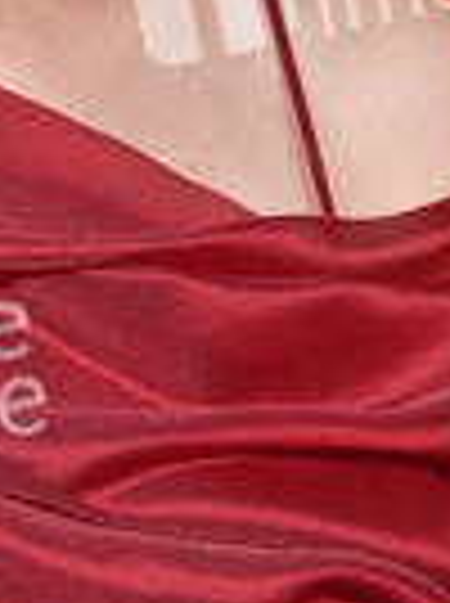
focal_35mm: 518
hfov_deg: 2.9
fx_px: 9007
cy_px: -266
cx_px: -52
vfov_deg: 3.8
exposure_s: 1/1000
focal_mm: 180
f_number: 6.3
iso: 1600
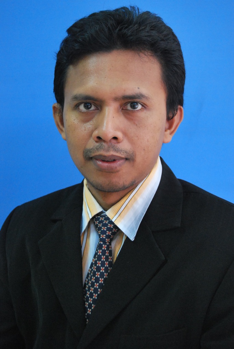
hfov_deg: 19.0
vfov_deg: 28.0
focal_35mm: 72
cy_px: 174
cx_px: 117
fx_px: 700
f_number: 5.6
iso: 1600
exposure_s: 1/20
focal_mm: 48
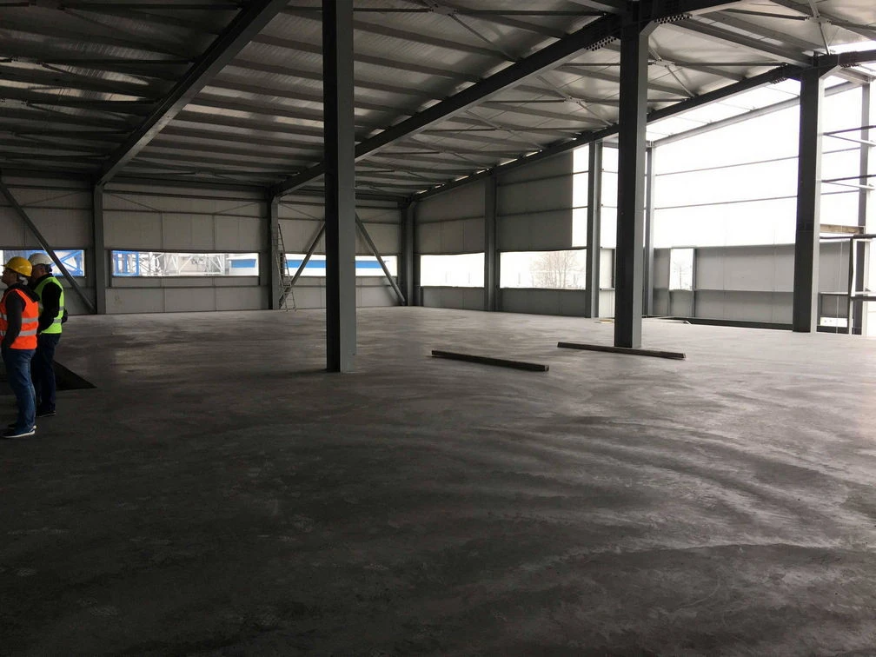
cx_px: 438
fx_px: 734
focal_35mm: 29
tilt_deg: -1.5
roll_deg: +0.9
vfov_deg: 48.2
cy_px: 328
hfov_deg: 61.7
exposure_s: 1/100
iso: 32
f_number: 2.2
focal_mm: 4.15
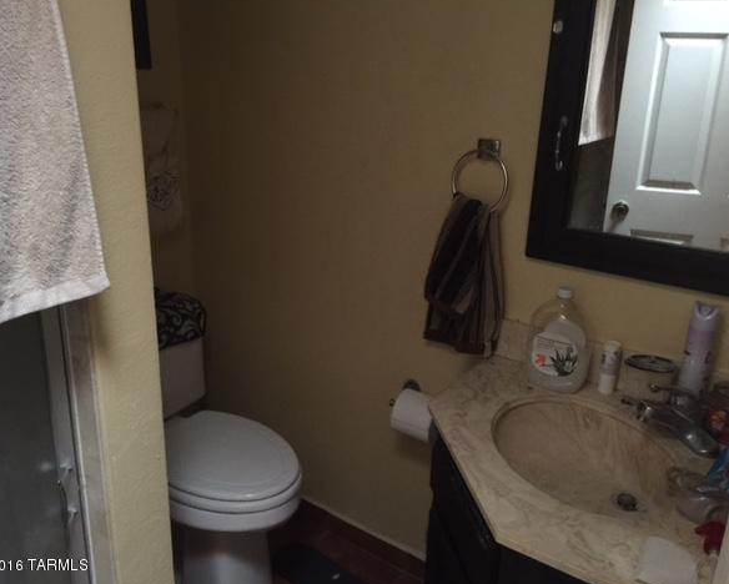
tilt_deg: -17.4
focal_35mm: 31
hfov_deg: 57.1
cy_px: 291
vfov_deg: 47.2
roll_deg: -2.3
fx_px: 669
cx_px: 369
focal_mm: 4.15
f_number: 2.2
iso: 125
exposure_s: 1/4
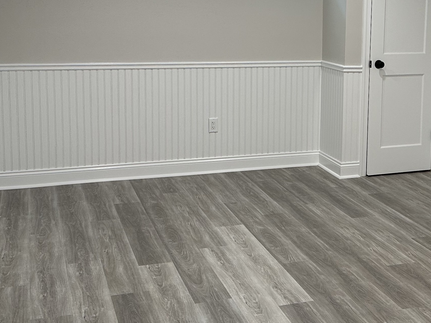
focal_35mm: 57
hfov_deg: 33.3
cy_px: 95
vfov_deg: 25.5
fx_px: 710
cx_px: 311
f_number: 1.78
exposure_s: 1/120
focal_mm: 6.86
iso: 160
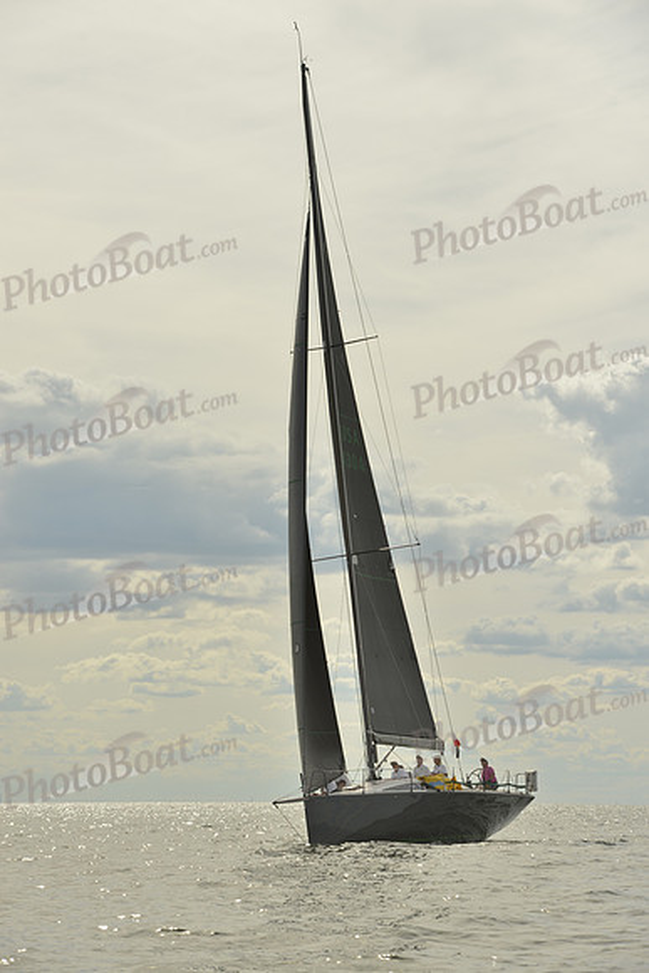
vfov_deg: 17.6
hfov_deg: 11.8
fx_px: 3135
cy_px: 486
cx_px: 324
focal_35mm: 116
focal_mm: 116
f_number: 10
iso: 200
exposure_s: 1/1000
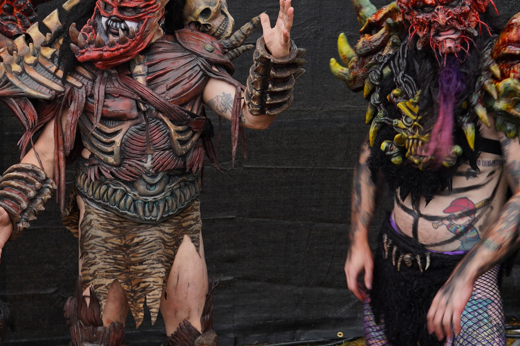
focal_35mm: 84
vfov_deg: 16.1
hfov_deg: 24.1
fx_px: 1213
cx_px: 163
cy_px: 54
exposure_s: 1/60
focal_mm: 39
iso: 100
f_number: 5
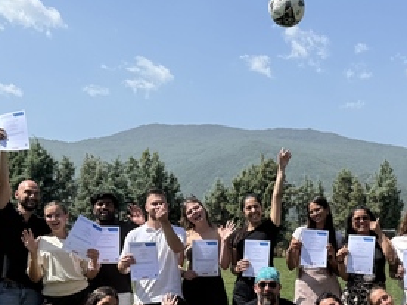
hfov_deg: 30.6
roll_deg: +0.9
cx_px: 314
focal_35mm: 62
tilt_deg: -3.4
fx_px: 729
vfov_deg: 23.1
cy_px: 271
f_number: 1.78
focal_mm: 6.76
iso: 80
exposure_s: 1/3802
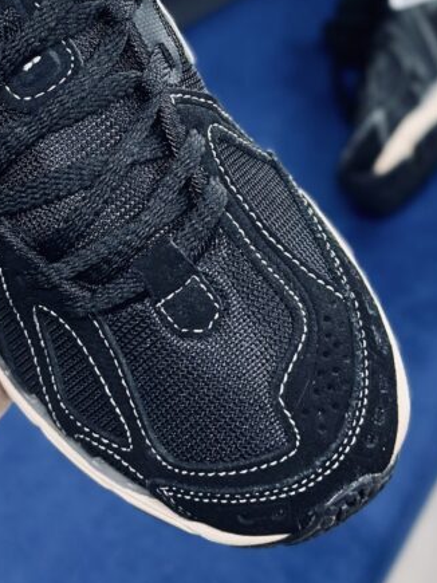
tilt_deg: -53.1
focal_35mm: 103
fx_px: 1735
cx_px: 87
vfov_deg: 18.9
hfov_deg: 14.3
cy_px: 123
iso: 160
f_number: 1.78
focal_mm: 6.86
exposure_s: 1/100
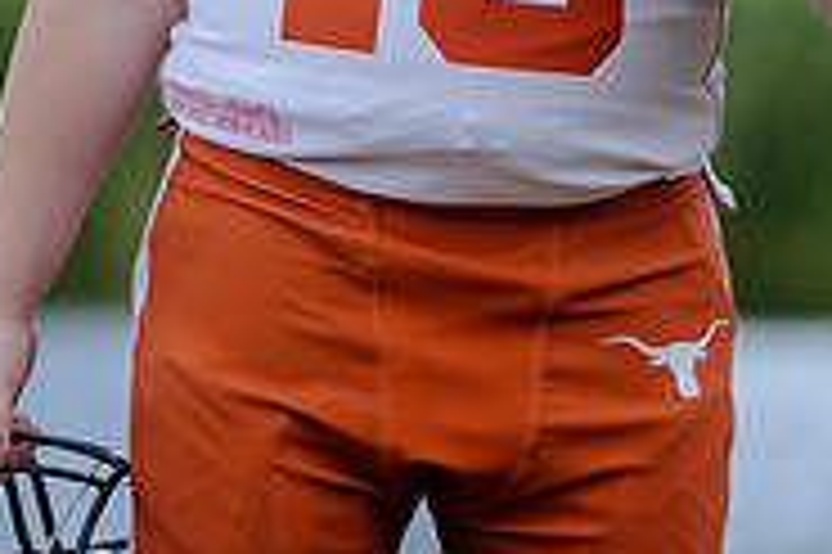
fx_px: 9790
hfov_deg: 4.9
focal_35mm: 424
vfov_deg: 3.2
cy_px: -291
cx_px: 526
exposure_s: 1/320
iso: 125
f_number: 3.2
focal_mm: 135
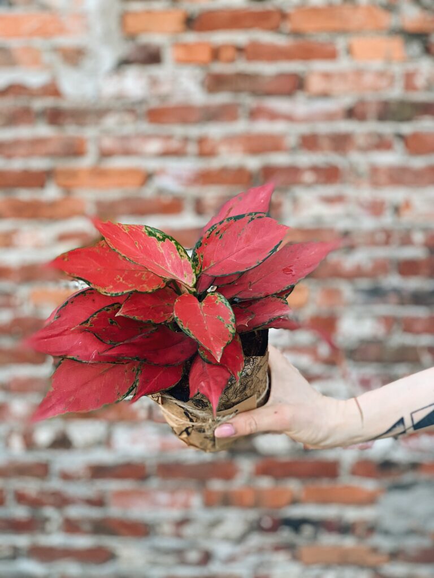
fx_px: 869
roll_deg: +0.8
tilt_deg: -7.0
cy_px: 289
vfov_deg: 36.8
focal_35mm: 52
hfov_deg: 28.0
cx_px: 217
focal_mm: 6
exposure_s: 1/122
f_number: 2.4
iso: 32
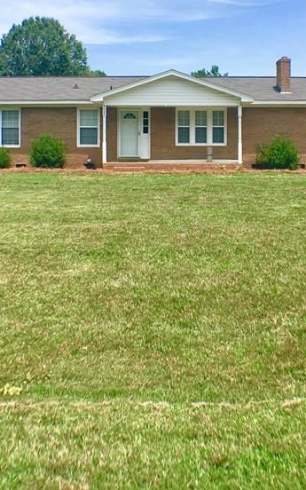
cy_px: 154
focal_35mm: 57
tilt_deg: +0.2
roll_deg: +0.0
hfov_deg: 22.7
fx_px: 761
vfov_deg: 35.3
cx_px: 177
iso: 25
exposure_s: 1/1202
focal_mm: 4.15
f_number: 2.2
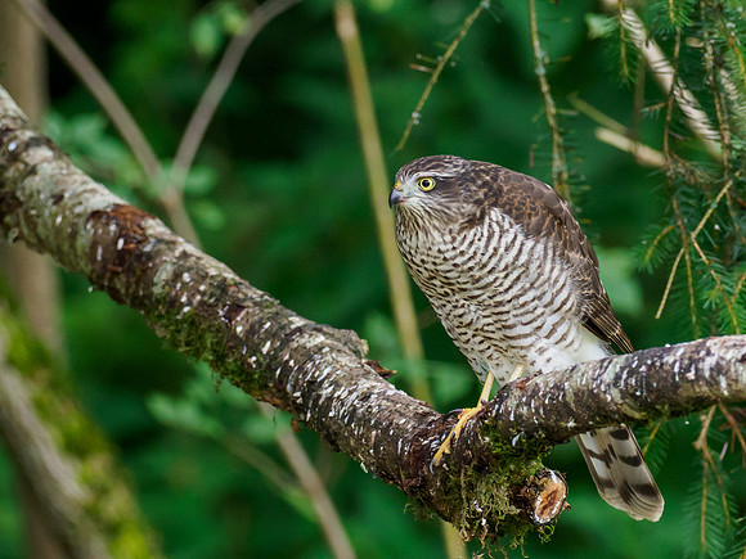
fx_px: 22562
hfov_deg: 1.9
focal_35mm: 1047
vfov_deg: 1.4
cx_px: 450
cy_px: 252
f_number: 4
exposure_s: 1/250
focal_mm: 300
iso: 1600
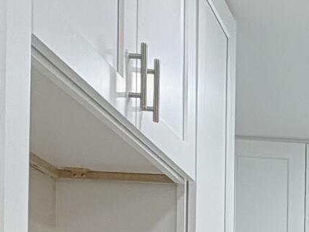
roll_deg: -1.1
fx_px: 866
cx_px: 559
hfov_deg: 16.7
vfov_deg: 13.9
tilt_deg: -0.1
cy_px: 390
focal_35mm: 97
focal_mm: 2.22
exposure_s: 1/120
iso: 100
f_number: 2.2
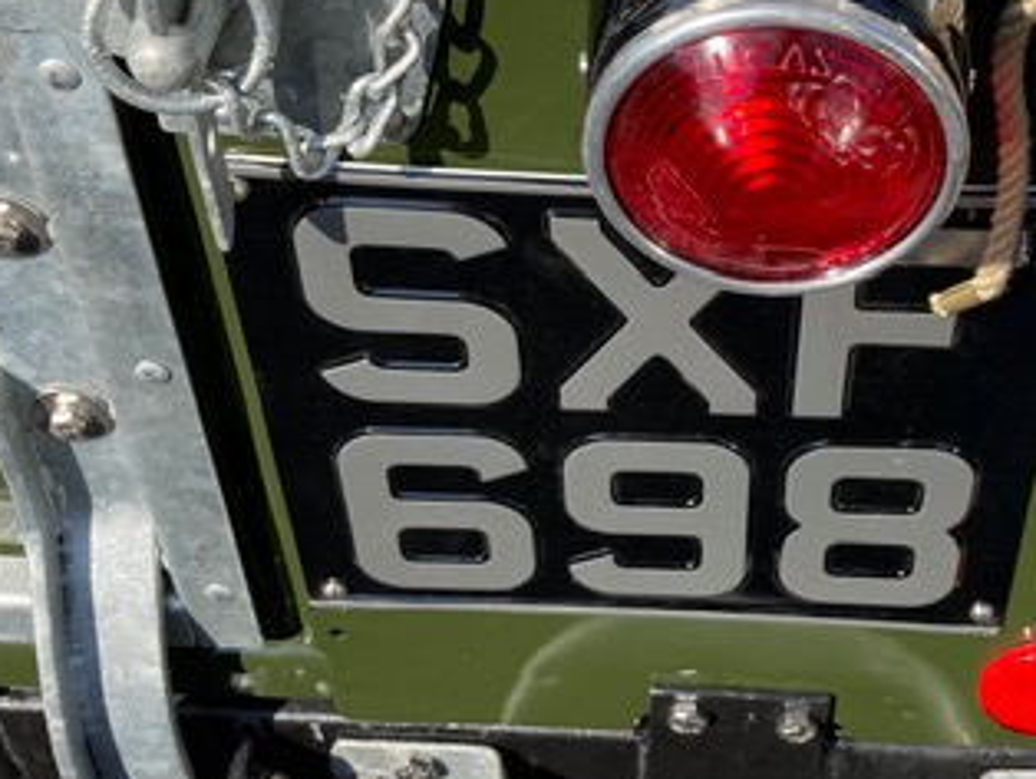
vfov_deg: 25.6
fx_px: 1707
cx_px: 723
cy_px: 274
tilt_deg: -43.4
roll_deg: -1.4
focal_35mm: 57
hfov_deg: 33.3
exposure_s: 1/1263
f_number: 1.8
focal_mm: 3.99
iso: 20
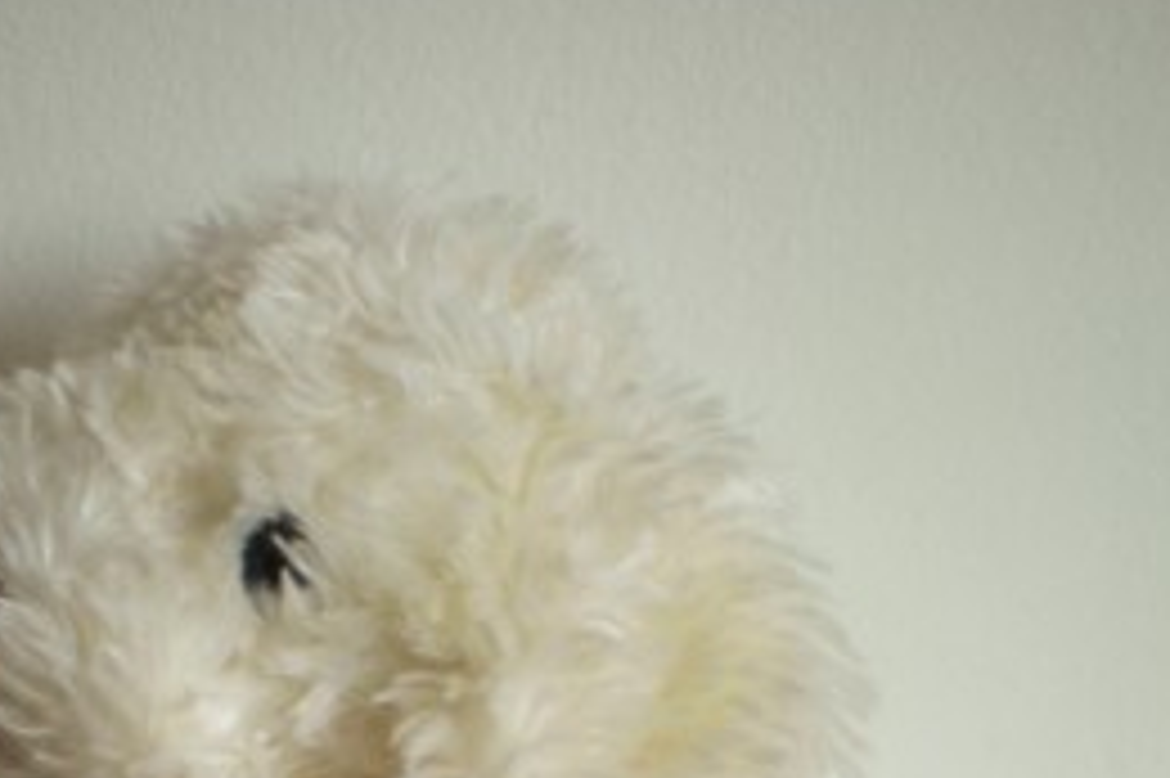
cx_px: 450
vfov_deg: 16.0
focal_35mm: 79
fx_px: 2566
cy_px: 1106
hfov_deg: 25.6
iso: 64
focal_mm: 6.3
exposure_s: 1/113
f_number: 3.1
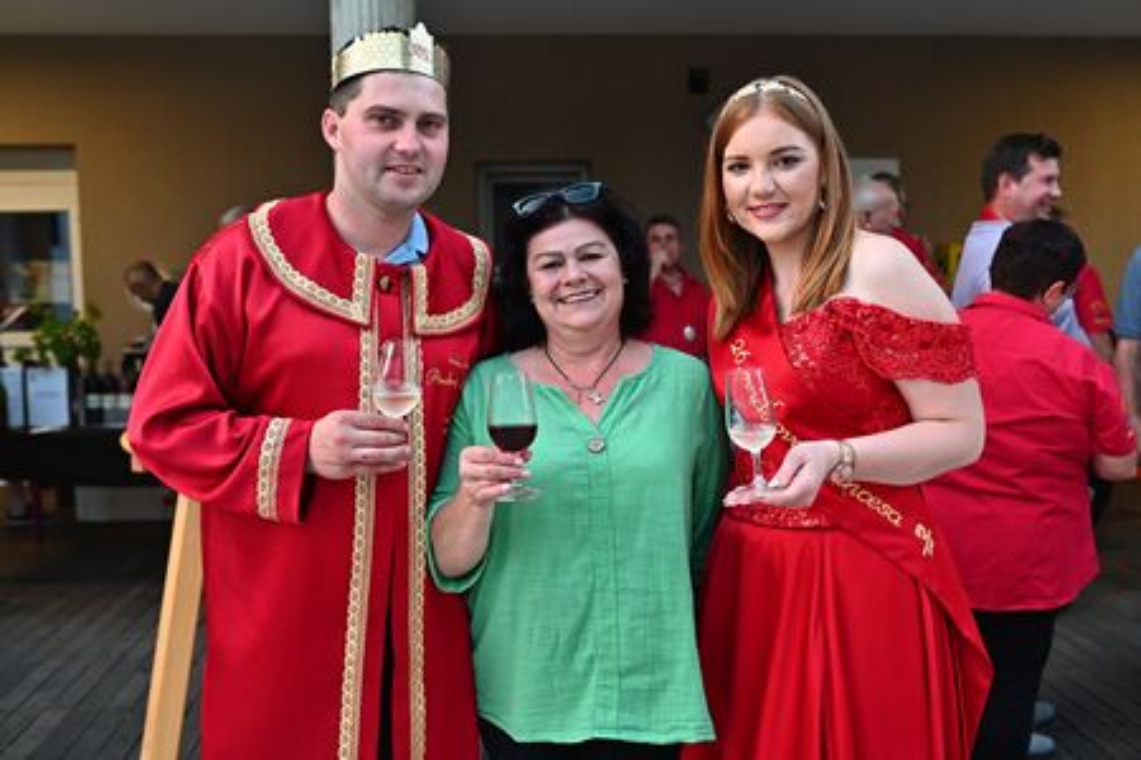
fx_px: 1109
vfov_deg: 37.9
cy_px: 380
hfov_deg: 54.4
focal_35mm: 35
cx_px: 570
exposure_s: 1/200
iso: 1000
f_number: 4.5
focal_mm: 35
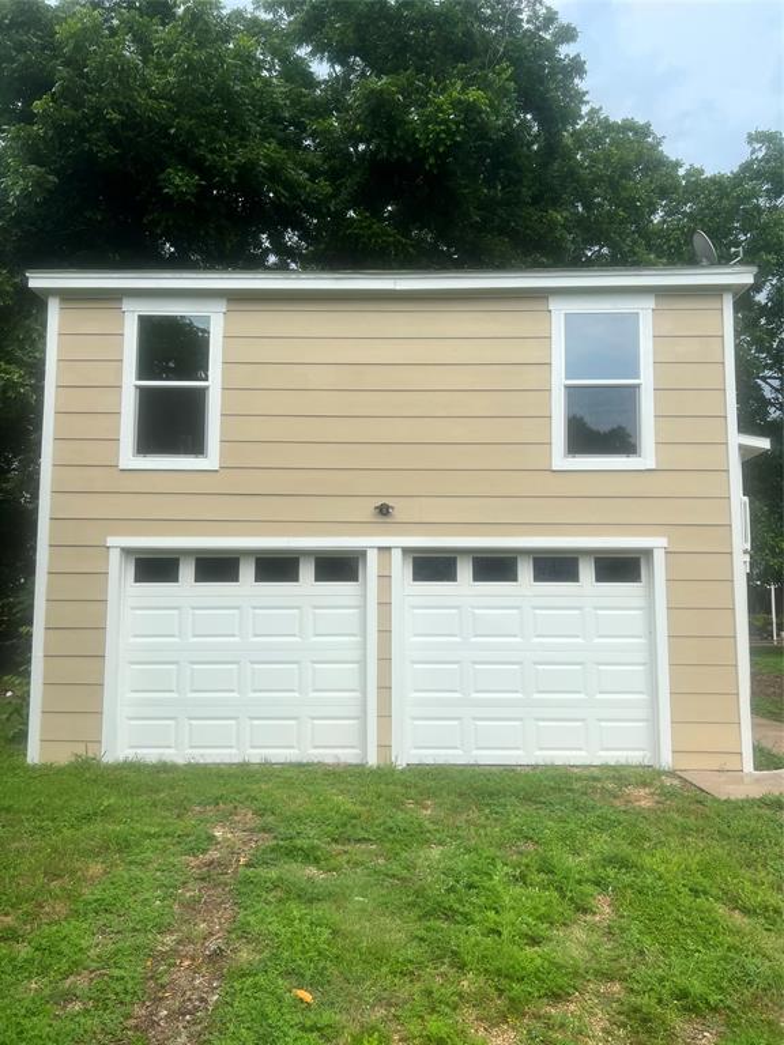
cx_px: 392
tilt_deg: +6.1
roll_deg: -0.5
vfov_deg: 67.3
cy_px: 522
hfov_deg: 53.1
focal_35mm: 26
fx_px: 785
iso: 50
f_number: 1.5
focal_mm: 5.7
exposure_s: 1/1869
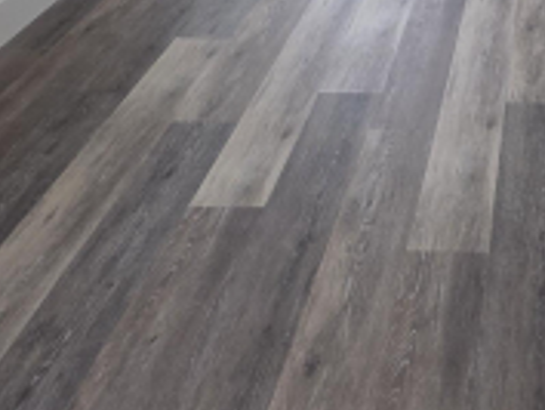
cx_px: 577
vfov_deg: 21.6
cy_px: -290
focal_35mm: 49
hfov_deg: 34.4
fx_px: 772
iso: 64
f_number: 1.9
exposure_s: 1/120
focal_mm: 2.2
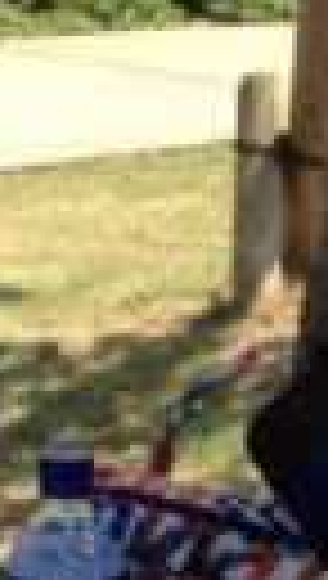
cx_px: 243
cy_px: 288
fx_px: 1924
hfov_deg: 9.7
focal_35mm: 125
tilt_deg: -11.5
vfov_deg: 17.1
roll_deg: -2.3
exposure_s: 1/623
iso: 50
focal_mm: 4.12
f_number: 2.4
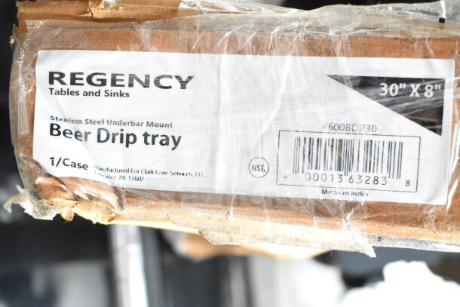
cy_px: 154
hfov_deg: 46.4
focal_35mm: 42
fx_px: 537
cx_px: 230
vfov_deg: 31.9
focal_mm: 28
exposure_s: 1/100
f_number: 5
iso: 1600
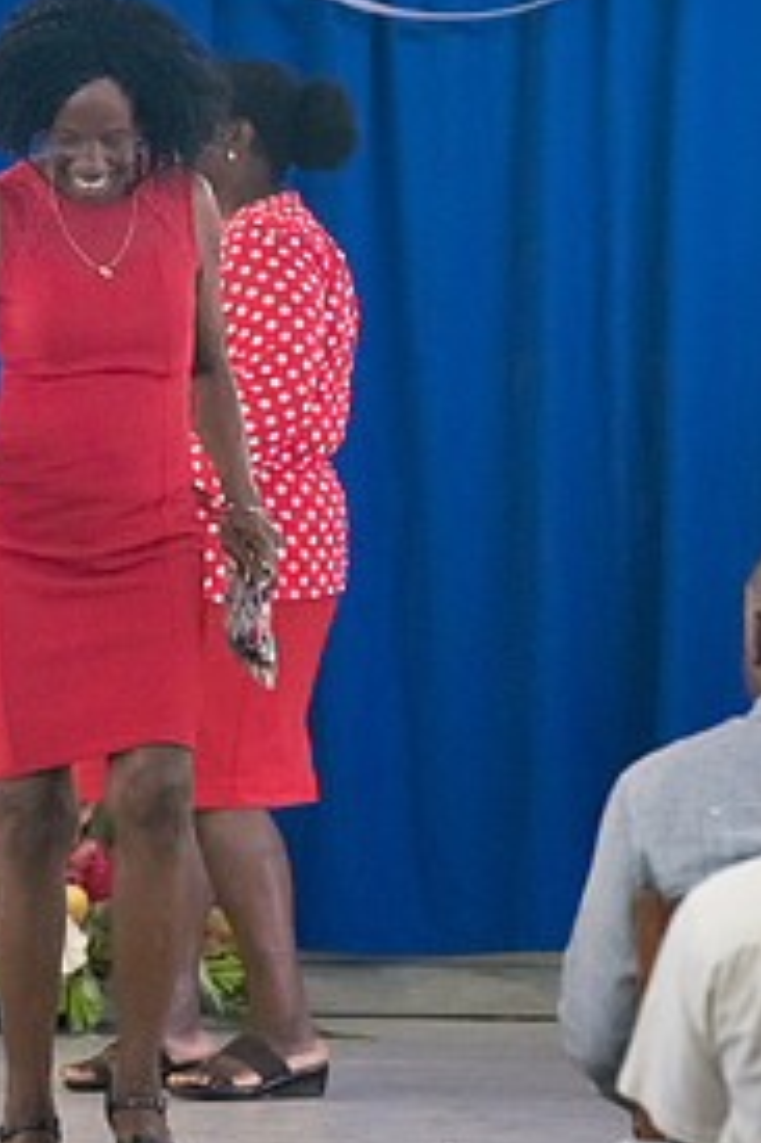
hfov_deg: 4.2
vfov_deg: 6.3
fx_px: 10381
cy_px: 466
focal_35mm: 327
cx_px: 195
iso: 25600
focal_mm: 200
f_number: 6.3
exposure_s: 1/200
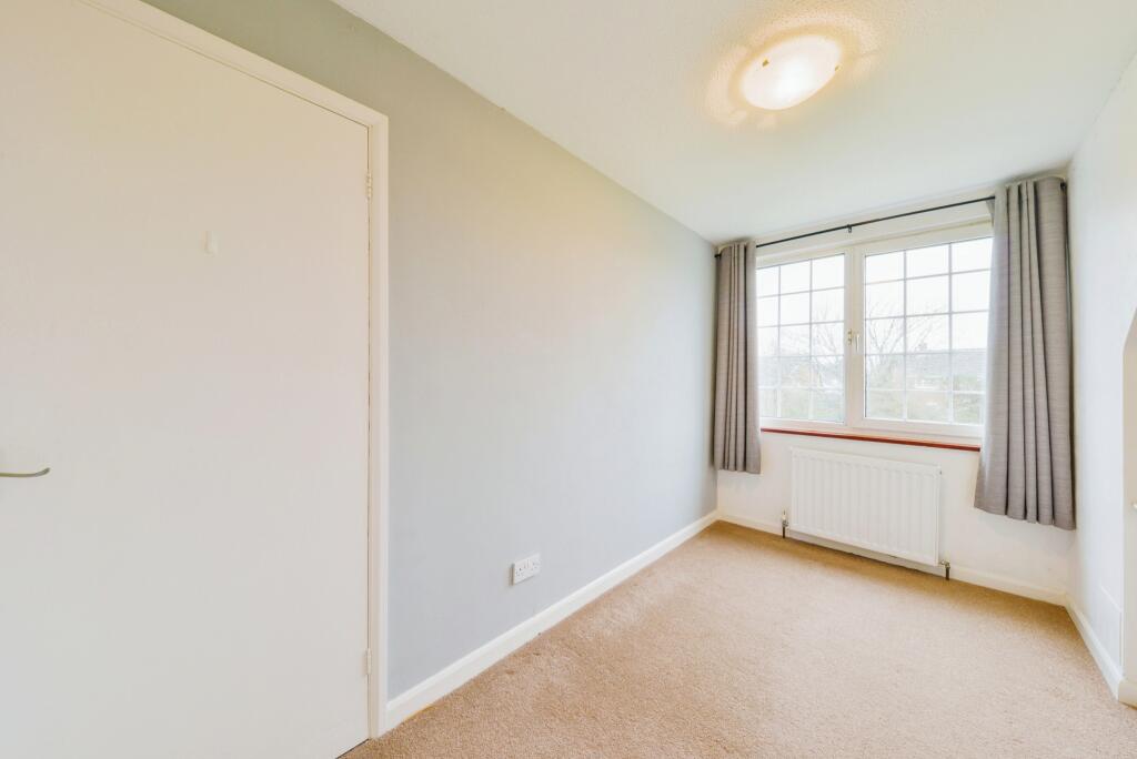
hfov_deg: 112.6
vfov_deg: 90.1
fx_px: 379
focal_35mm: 12
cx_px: 568
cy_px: 380
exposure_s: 1/13
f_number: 9
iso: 200
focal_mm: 12
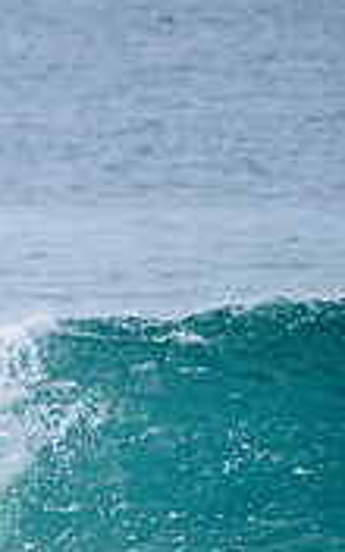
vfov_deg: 1.3
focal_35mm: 1681
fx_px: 25289
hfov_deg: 0.8
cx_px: -499
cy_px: 491
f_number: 5.6
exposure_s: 1/2000
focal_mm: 500
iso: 400
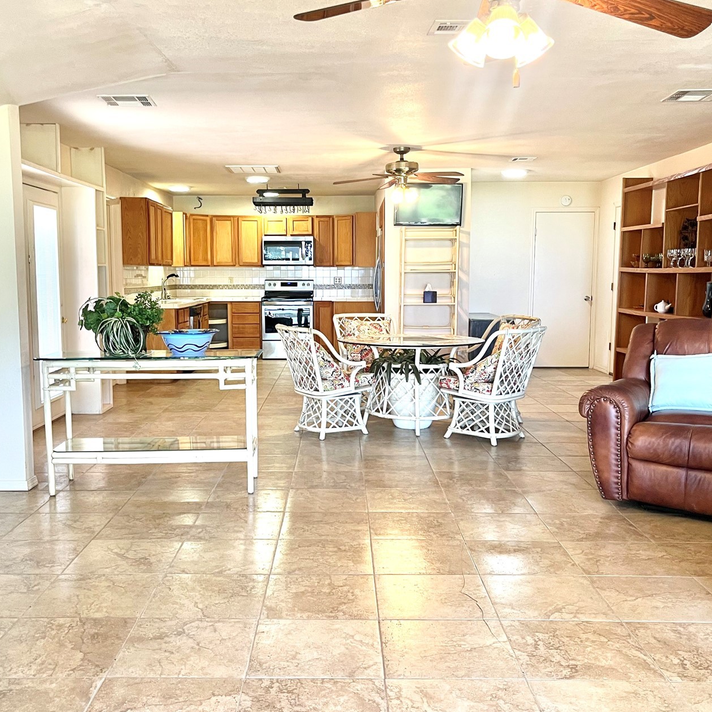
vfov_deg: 47.2
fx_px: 814
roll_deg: +0.2
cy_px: 361
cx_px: 326
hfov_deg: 47.2
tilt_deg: -6.8
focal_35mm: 35
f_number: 1.6
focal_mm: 5.1
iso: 80
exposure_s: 1/60
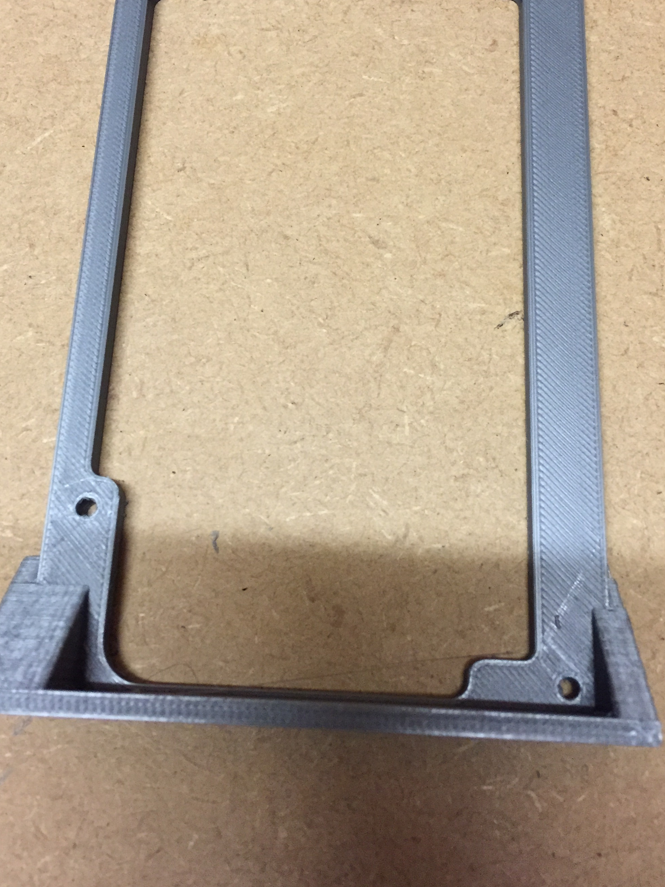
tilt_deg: -70.0
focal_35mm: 36
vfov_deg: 51.0
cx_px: 339
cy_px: 357
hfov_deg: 39.7
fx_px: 922
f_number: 2.2
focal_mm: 4.15
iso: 250
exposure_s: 1/33
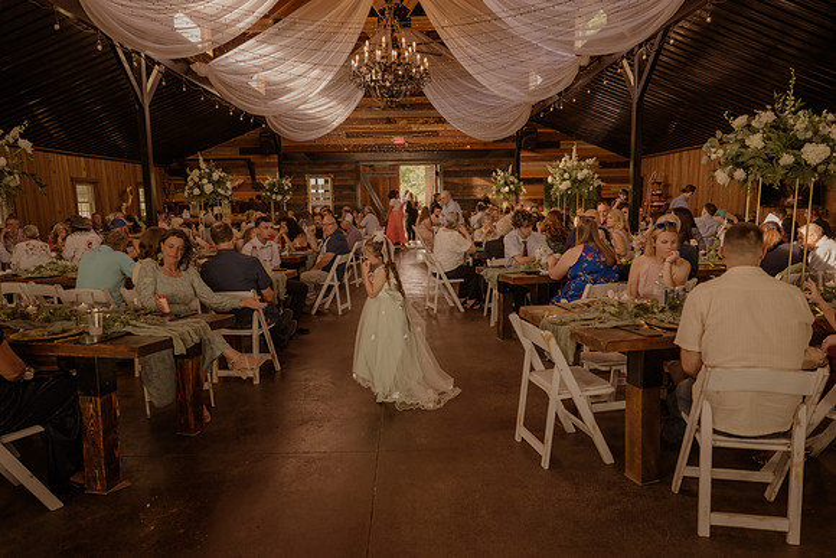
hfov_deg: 73.7
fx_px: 557
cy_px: 279
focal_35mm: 24
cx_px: 418
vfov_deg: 53.2
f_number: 2.8
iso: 800
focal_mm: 24
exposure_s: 1/320
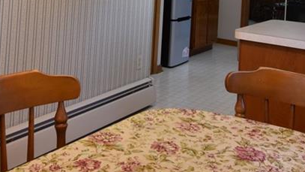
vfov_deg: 21.2
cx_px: 145
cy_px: -50
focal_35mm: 51
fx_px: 415
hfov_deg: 40.3
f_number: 5
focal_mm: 13
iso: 400
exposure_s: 1/50
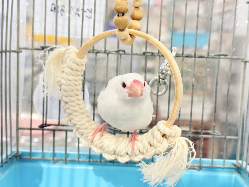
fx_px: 374
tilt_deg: -10.6
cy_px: 94
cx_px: 124
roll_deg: -2.2
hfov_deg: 36.8
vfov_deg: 28.0
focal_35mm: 52
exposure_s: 1/50
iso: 50
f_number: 1.6
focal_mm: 5.96
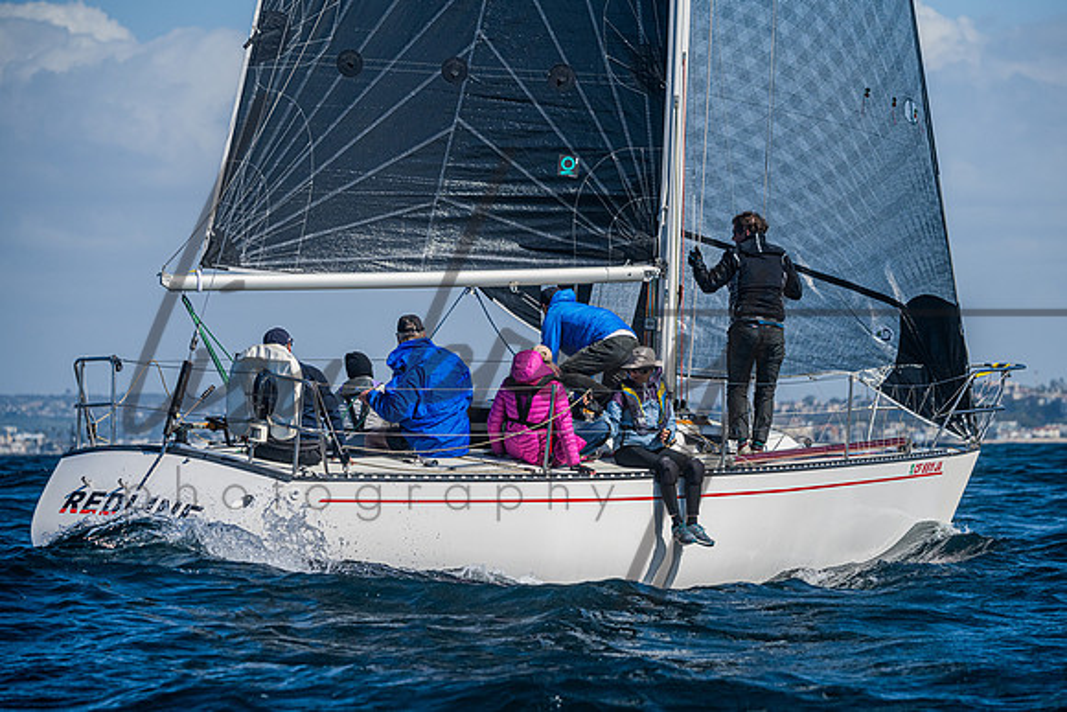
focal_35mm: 209
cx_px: 571
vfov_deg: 6.6
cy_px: 381
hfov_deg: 9.8
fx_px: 6192
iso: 400
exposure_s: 1/6400
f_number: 6.3
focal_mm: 195
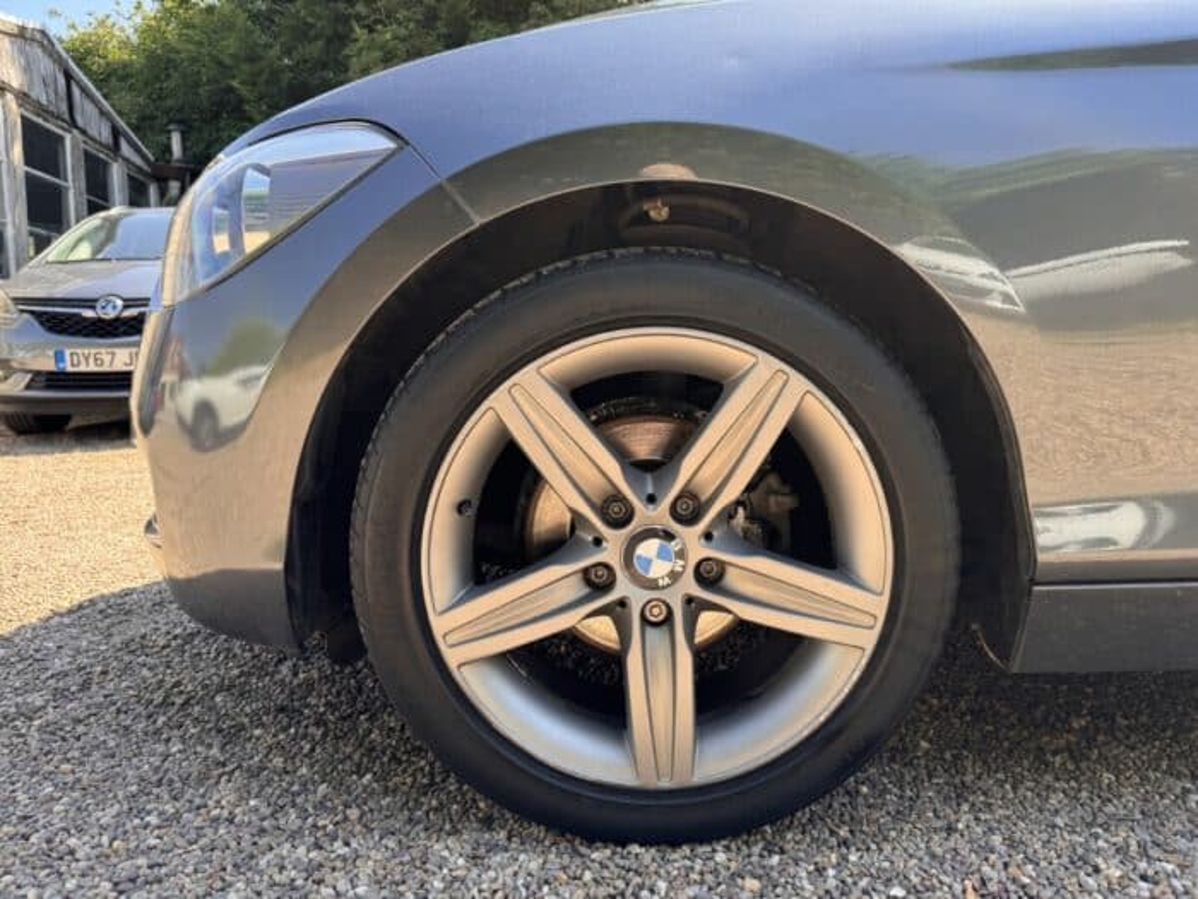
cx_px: 599
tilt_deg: -7.1
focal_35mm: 24
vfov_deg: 56.8
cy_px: 450
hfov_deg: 71.6
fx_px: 831
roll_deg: -0.4
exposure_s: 1/474
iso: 80
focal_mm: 6.76
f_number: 1.78
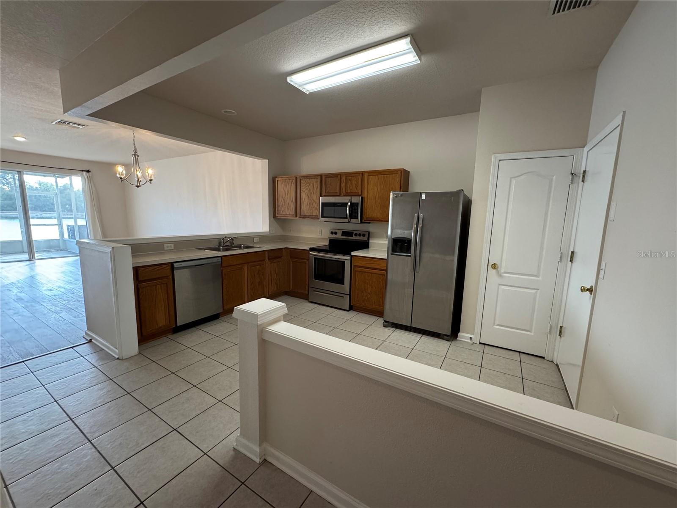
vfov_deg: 85.7
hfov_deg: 102.1
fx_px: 274
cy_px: 254
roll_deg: -1.6
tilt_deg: -8.9
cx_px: 338
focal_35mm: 14
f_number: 2.2
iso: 250
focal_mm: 2.22
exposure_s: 1/60
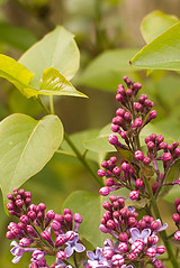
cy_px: 223
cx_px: 134
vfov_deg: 14.4
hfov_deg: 9.7
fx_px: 1054
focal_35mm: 141
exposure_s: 1/90
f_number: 8
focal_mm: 50
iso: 140
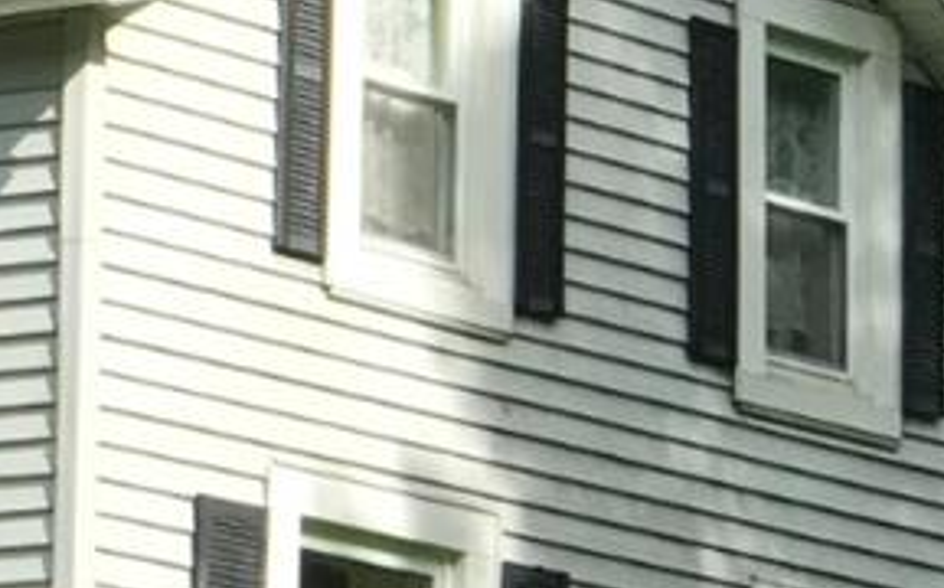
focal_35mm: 314
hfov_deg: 6.6
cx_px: -513
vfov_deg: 4.2
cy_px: 49
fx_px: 8070
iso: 20
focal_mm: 6.6
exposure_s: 1/643
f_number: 2.8
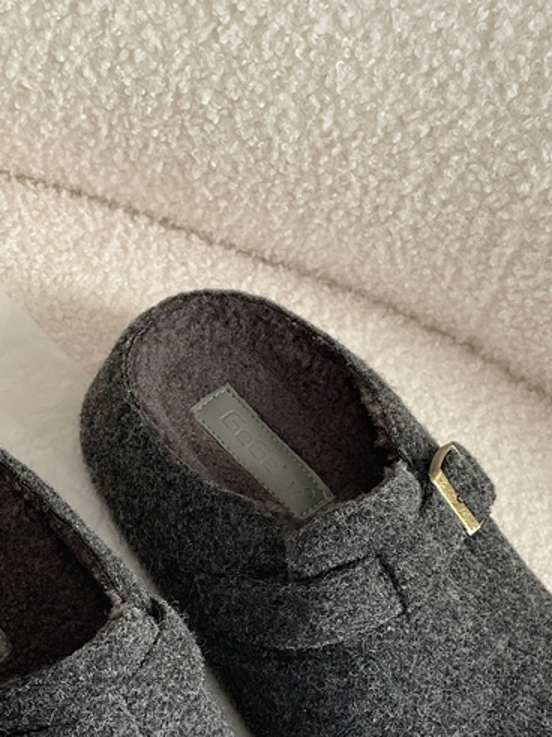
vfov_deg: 34.7
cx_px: 212
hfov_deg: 27.4
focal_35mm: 53
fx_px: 1127
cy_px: 617
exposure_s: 1/121
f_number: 1.6
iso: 125
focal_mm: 4.2
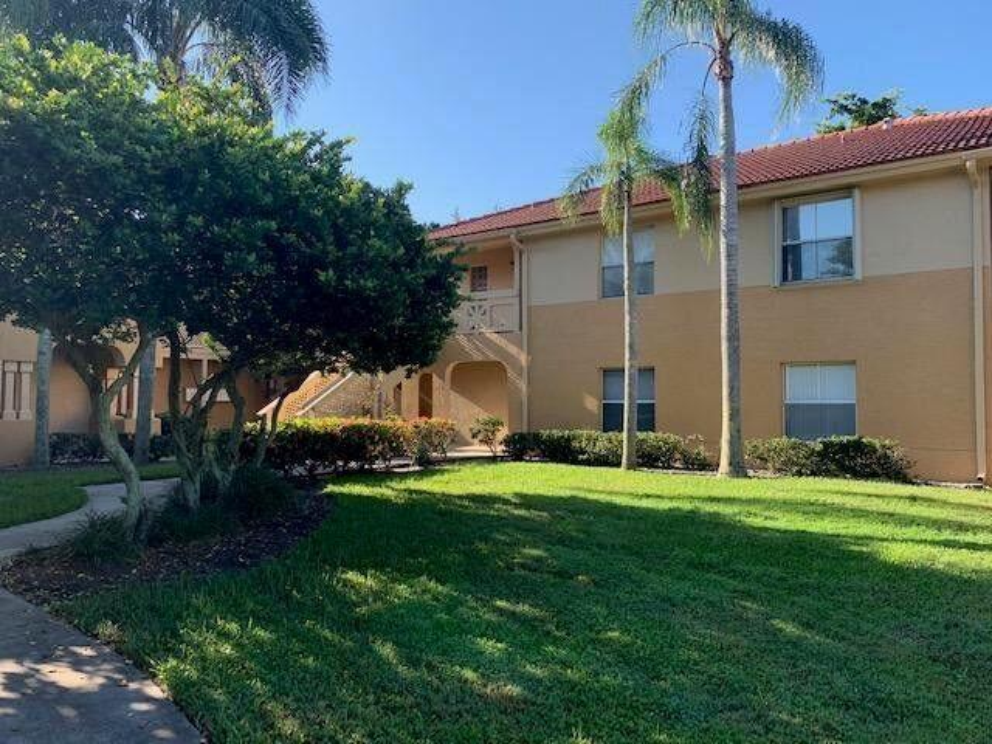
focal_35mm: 26
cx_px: 496
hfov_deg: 67.3
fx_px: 745
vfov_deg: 53.1
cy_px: 372
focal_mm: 4.25
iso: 25
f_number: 1.8
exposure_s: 1/639
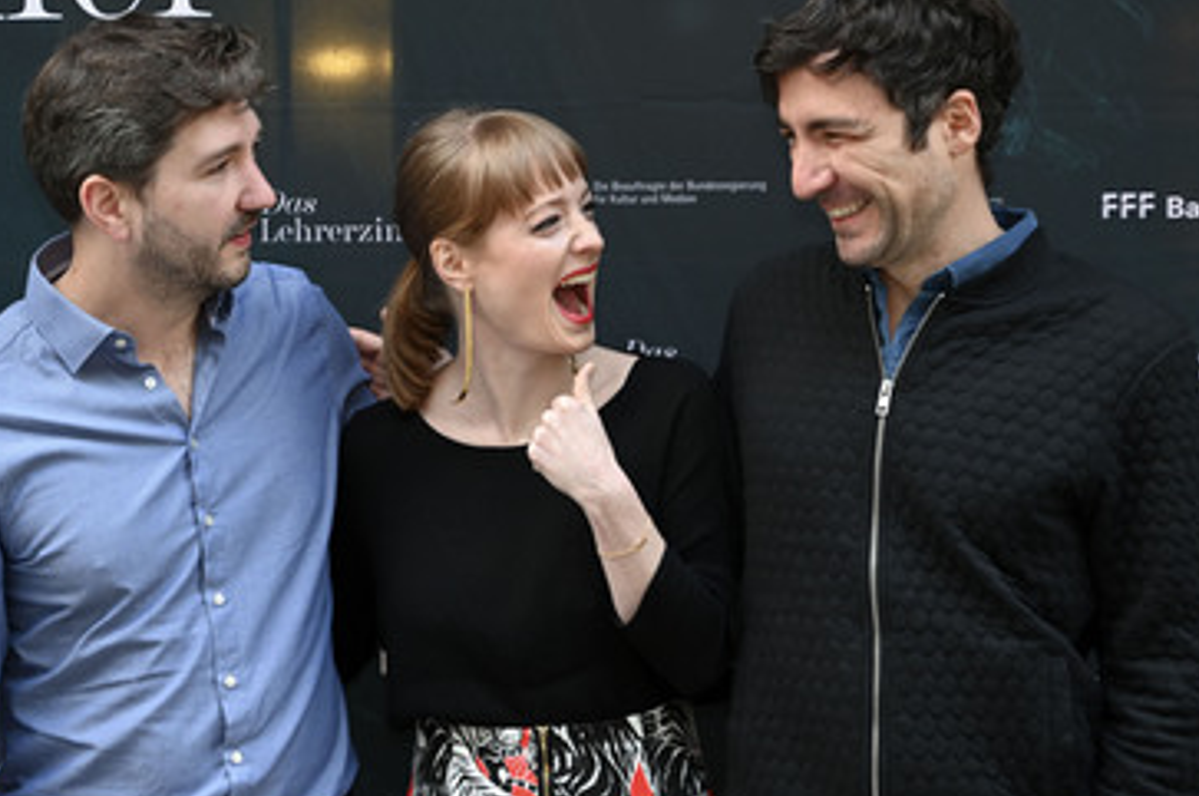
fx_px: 2727
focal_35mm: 82
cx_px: 540
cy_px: 413
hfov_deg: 24.8
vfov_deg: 16.6
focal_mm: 66
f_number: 2.8
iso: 640
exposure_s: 1/100
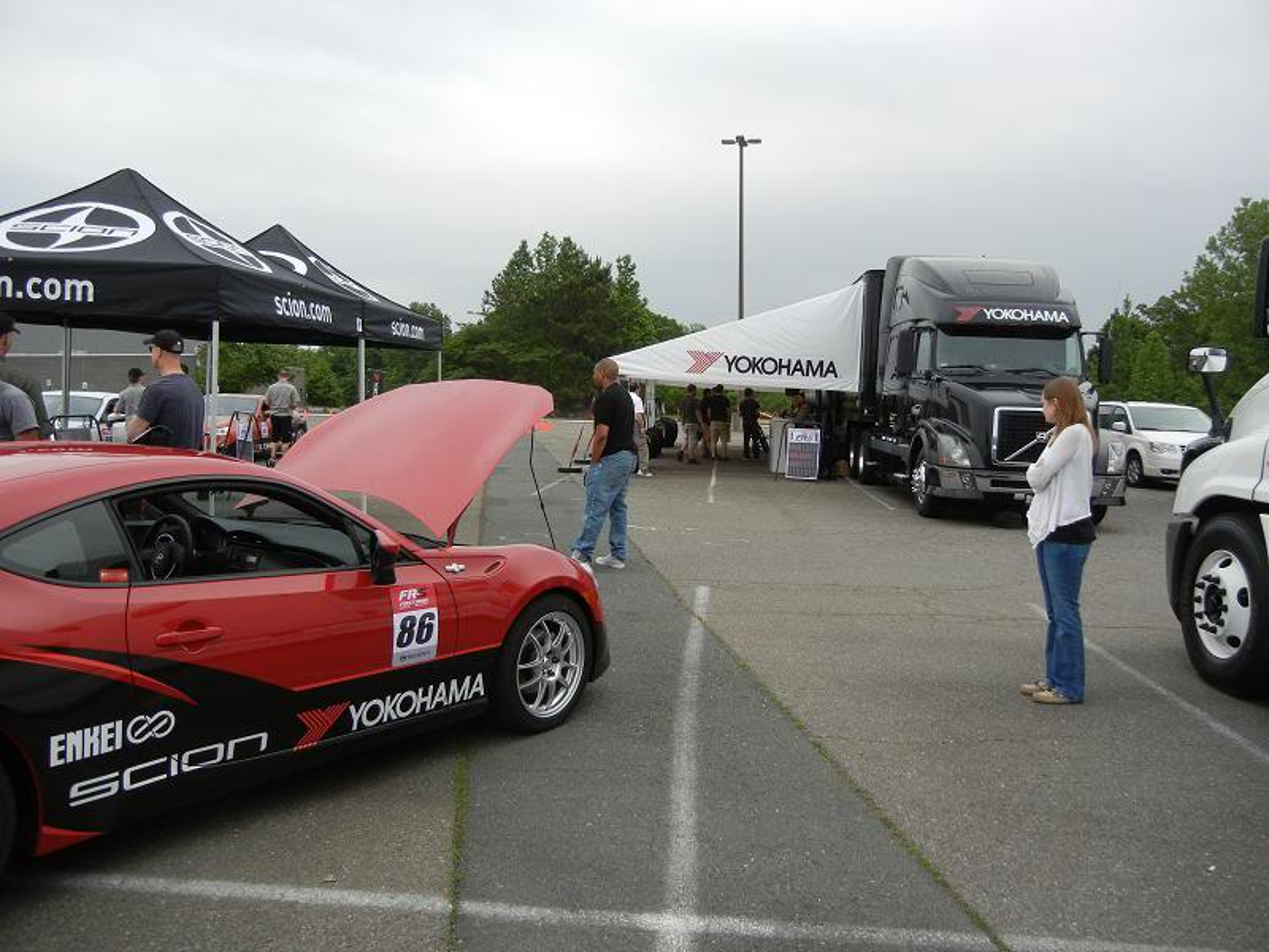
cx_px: 634
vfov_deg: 46.8
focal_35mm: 30
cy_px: 476
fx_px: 1100
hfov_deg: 60.0
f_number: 3.5
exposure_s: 1/855
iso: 160
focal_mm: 5.4
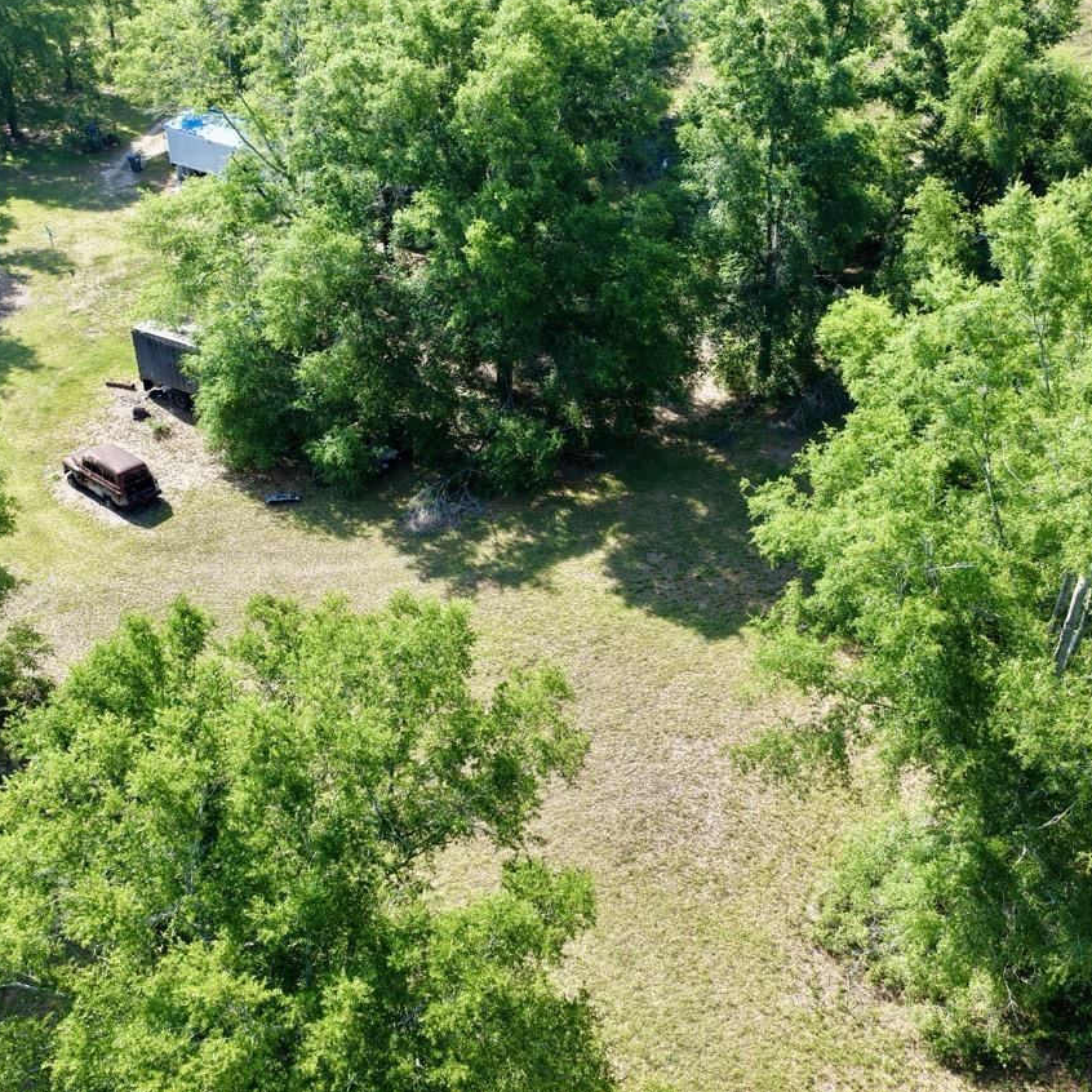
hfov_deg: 46.0
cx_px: 533
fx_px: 1285
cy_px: 545
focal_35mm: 36
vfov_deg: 46.0
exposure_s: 1/320
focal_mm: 14.45
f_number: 2.8
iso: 100
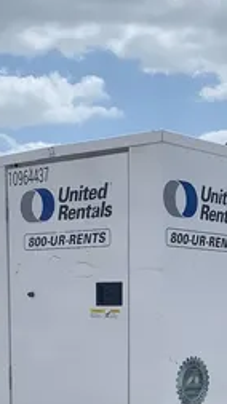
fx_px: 879
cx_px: 136
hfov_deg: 14.7
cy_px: 438
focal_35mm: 82
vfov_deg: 24.3
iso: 25
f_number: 1.8
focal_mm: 4.25
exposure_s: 1/4464
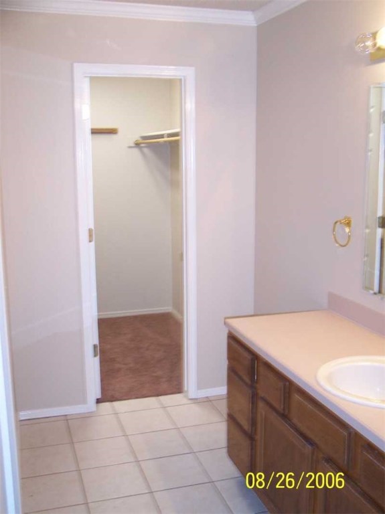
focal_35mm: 38
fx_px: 564
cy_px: 257
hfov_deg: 37.7
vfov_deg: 49.0
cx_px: 192
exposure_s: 1/30
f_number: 2.8
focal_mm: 8
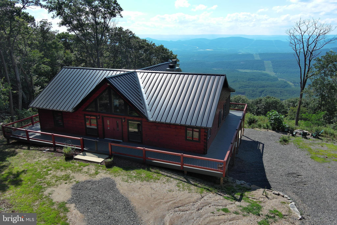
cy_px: 112
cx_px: 168
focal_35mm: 29
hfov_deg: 63.7
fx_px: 271
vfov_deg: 45.0
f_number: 2.8
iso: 100
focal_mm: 10.57
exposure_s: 1/1377
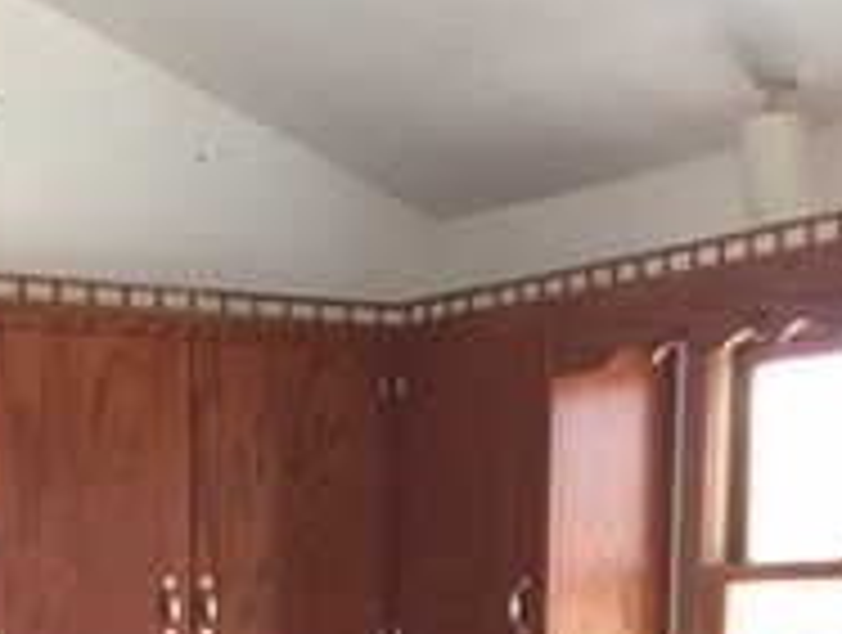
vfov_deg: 13.9
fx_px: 2413
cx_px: 293
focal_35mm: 99
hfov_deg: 19.7
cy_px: 989
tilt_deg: -7.8
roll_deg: -0.1
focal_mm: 4.15
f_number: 2.2
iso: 40
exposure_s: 1/30
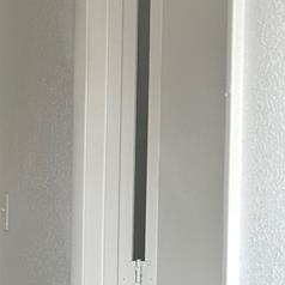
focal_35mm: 107
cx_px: -210
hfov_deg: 14.5
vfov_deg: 15.8
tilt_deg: -3.3
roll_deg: -0.1
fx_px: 997
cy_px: 315
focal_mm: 6.86
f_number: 1.78
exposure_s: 1/121
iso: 64
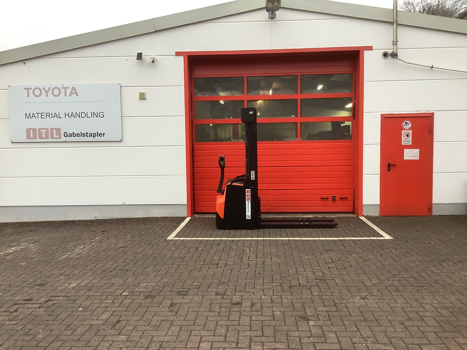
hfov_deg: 58.4
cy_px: 175
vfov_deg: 45.4
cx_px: 234
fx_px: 418
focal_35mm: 31
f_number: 2.4
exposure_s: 1/100
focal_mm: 3.3
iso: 80
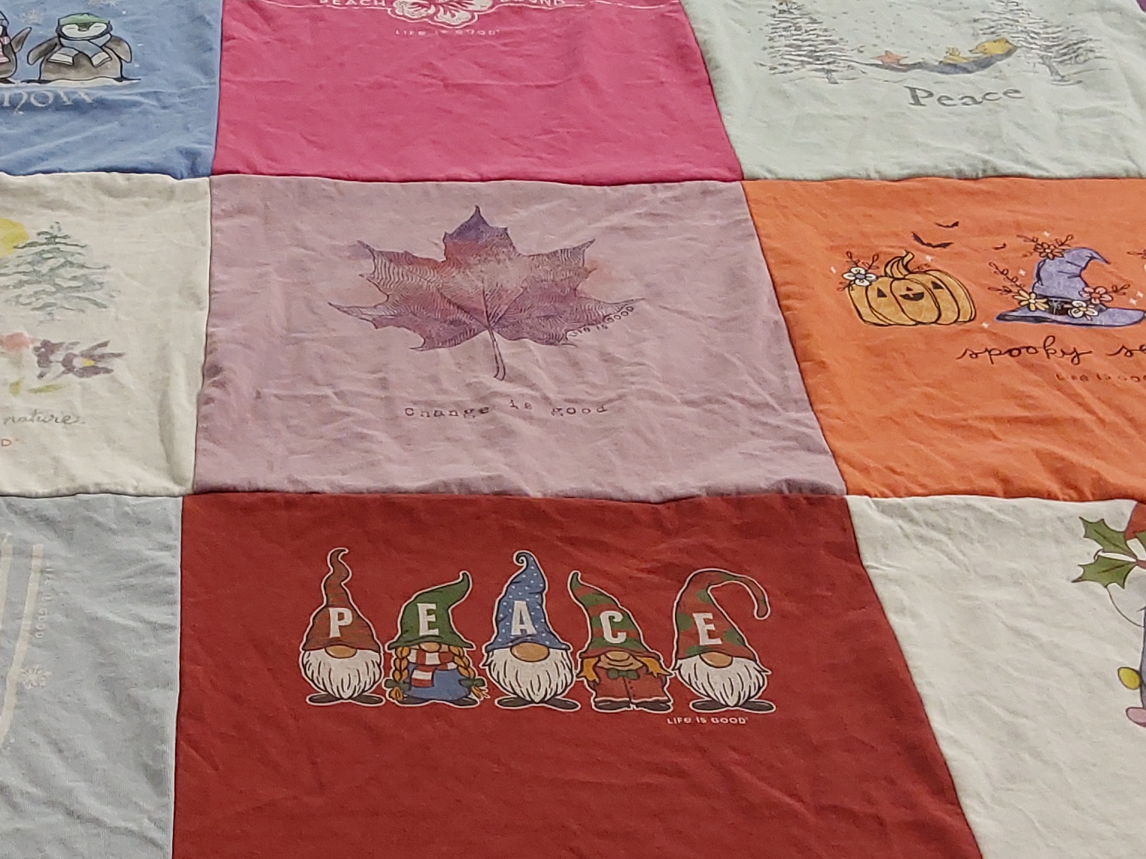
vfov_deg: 24.2
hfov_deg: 31.2
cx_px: 193
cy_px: 607
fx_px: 1986
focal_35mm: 60
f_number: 1.9
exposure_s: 1/60
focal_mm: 2.91
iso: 80
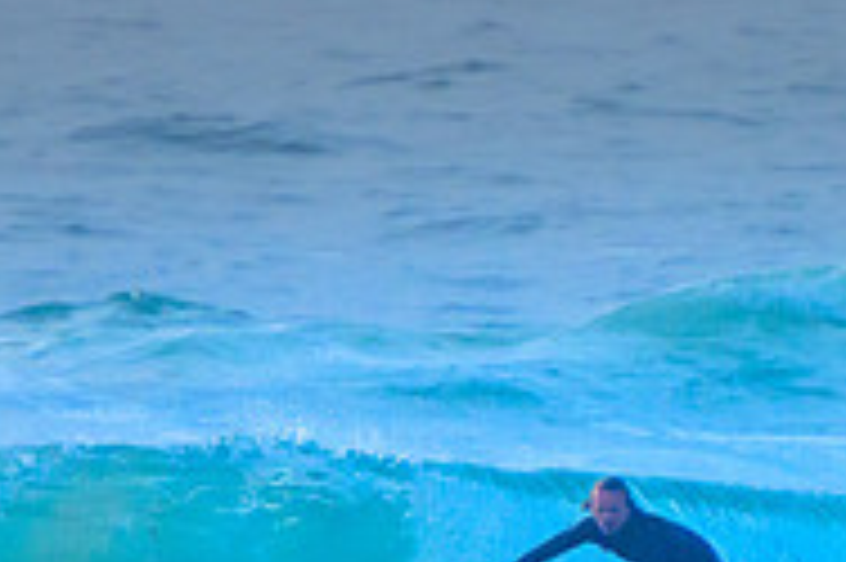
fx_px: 39867
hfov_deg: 1.2
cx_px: 549
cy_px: 623
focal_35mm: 1698
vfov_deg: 0.8
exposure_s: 1/2000
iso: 1400
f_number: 5.6
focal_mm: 400
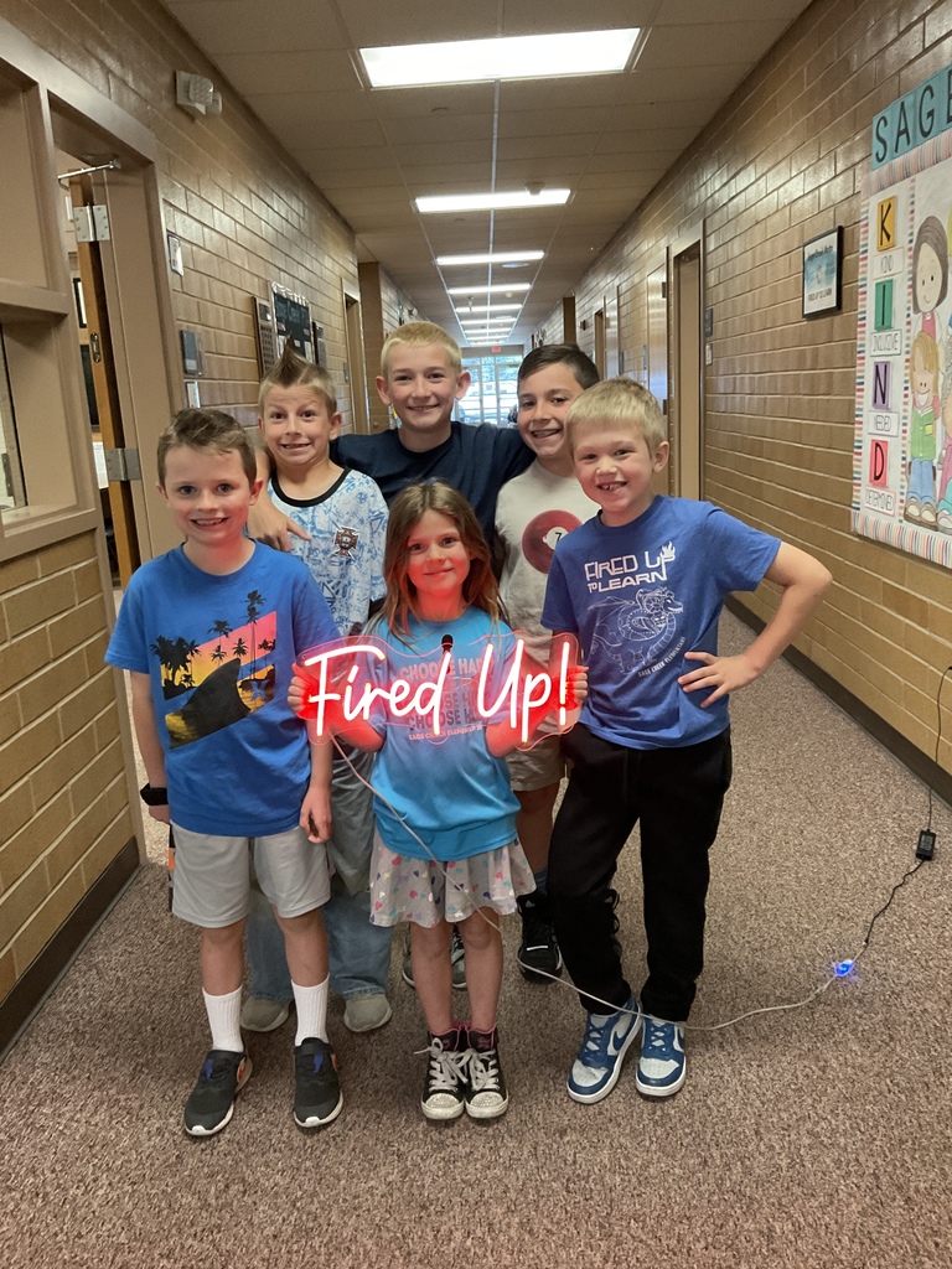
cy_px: 634
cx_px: 476
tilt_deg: -12.9
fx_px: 1063
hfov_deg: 48.2
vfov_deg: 61.7
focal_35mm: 29
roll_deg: +2.1
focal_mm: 3
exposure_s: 1/60
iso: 200
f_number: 1.8
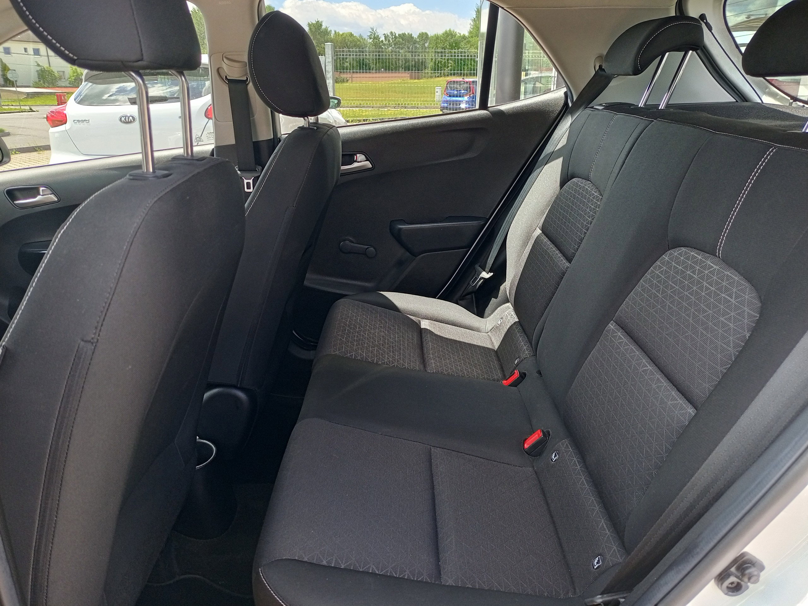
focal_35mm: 25
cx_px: 404
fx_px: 584
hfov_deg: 69.4
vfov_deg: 54.9
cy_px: 303
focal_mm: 4.69
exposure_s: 1/100
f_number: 1.79
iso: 157
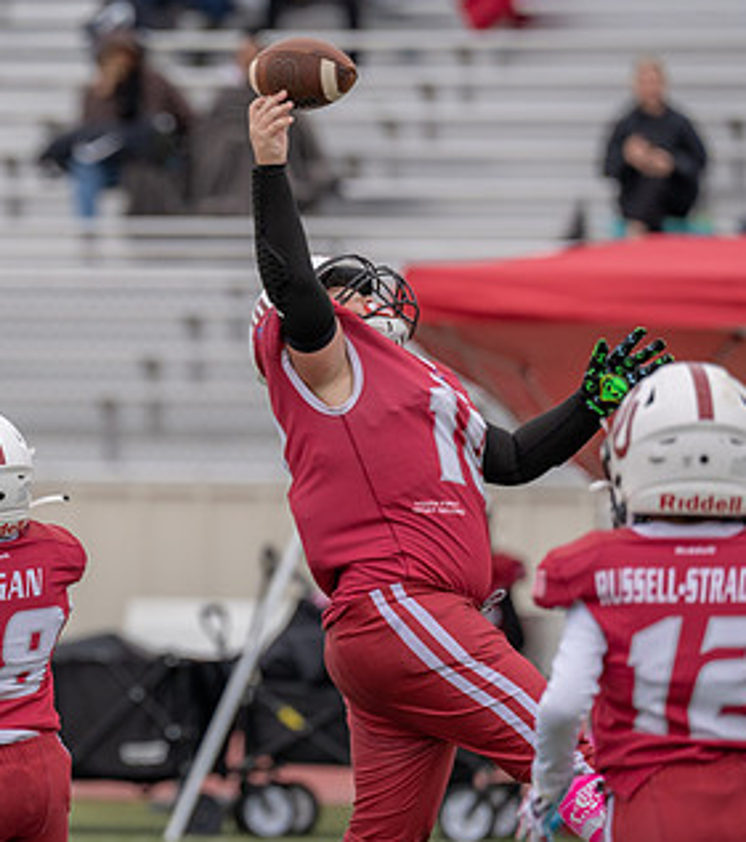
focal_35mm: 448
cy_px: 531
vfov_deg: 4.1
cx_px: 33
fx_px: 11644
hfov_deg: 3.7
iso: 200
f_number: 2.8
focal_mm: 200
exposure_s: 1/1250
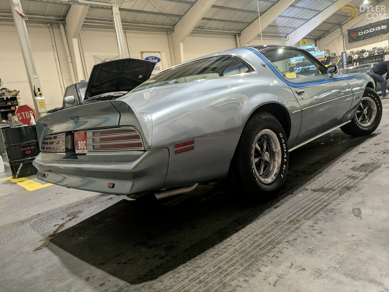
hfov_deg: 69.4
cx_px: 194
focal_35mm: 25
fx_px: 281
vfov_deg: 54.9
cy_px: 146
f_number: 1.89
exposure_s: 1/25
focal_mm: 5.43
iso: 281
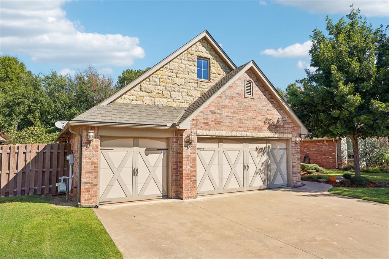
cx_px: 194
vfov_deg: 53.1
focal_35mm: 24
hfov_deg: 73.7
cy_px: 130
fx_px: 259
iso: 100
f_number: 8
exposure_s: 1/320
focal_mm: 24
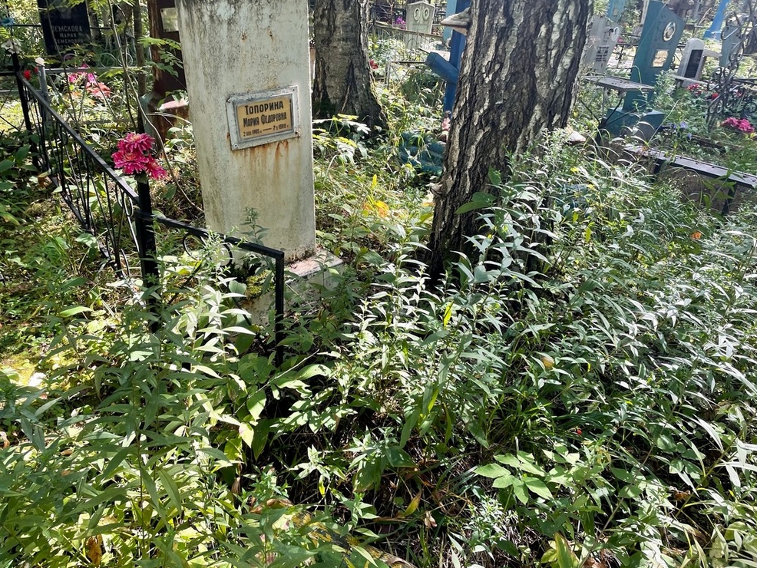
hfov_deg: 65.3
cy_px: 279
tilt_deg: -16.2
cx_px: 365
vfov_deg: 51.4
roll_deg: -1.5
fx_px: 591
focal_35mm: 27
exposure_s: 1/121
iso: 40
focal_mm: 4.2
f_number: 1.6
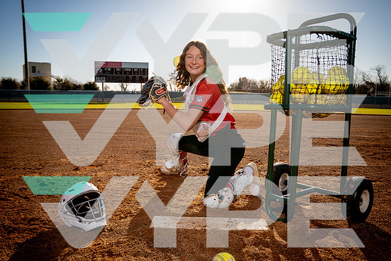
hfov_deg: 65.5
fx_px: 304
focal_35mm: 28
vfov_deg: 46.4
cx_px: 196
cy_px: 130
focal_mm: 28
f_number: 5.6
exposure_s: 1/250
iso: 100
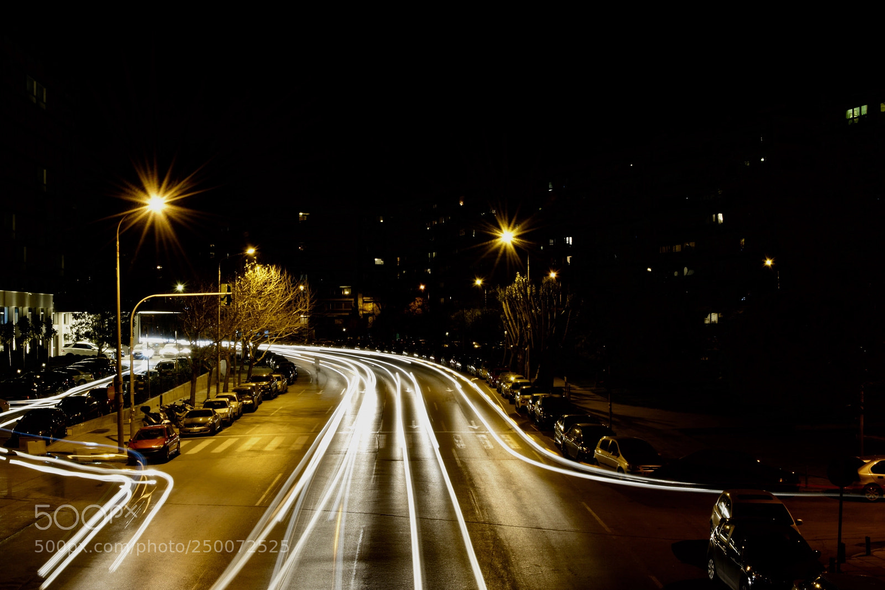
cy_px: 295
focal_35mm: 48
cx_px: 442
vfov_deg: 28.1
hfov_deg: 41.1
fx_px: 1180
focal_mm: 32
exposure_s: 20
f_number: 25
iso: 100
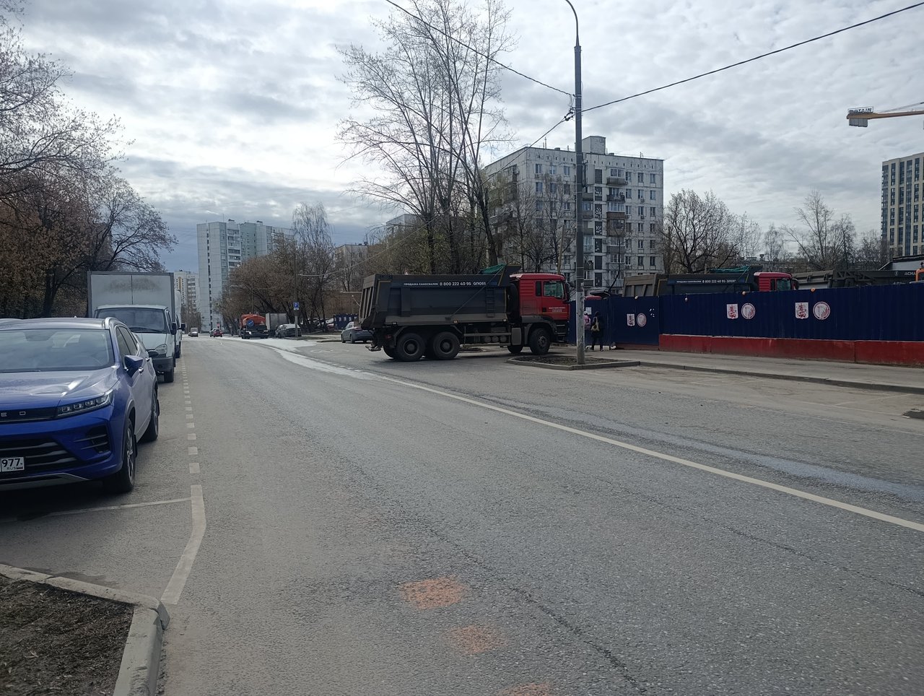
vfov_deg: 59.0
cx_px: 462
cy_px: 348
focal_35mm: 23
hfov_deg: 73.8
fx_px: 615
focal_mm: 6.11
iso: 51
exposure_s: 1/965
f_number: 1.65
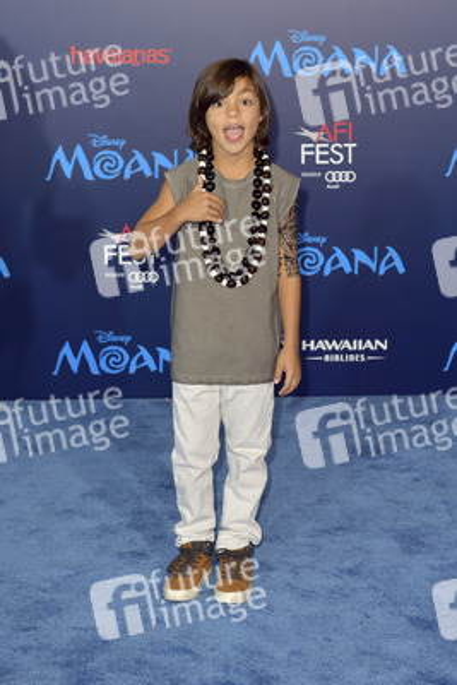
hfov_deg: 21.9
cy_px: 342
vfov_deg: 32.4
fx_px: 1179
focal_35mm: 62
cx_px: 228
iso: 400
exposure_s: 1/320
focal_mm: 62
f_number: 4.5
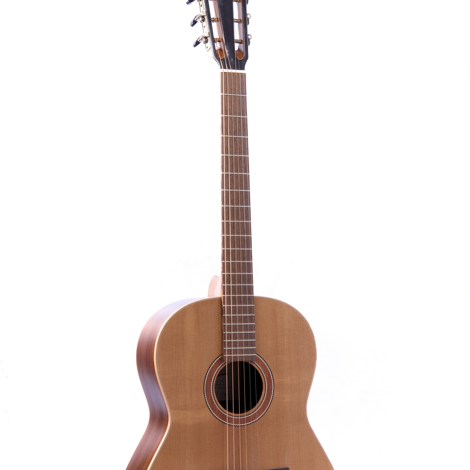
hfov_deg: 21.7
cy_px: 290
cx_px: 232
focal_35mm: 80
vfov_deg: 21.6
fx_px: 1229
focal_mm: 62
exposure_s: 1/50
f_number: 22
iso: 100
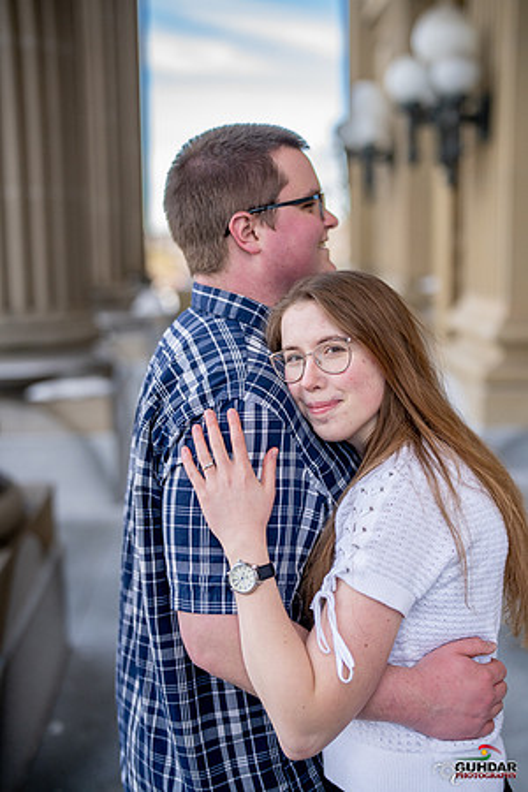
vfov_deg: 39.6
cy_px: 396
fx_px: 1100
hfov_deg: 27.0
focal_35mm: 50
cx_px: 264
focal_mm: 50
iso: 1000
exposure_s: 1/6400
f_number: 1.8
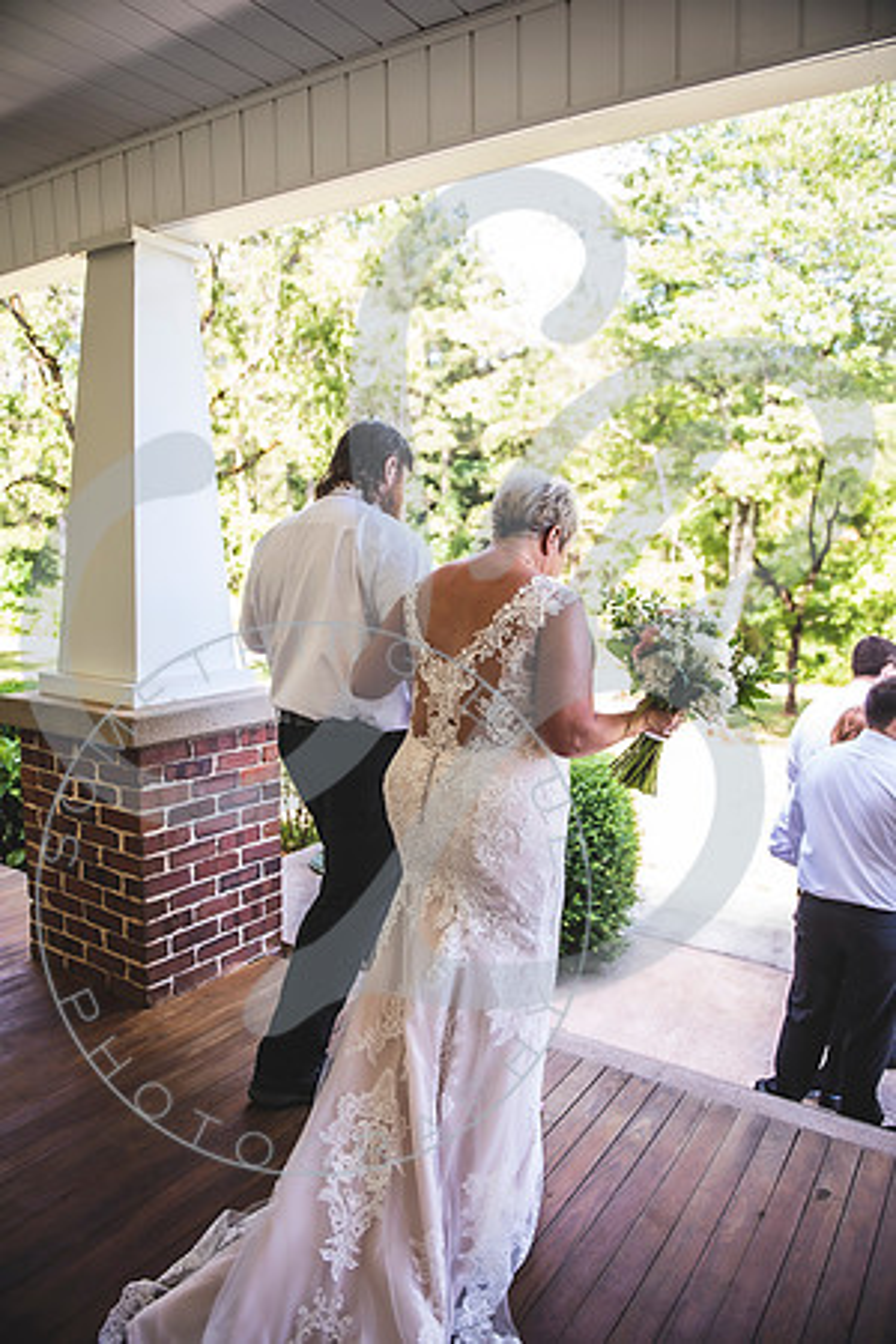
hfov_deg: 53.1
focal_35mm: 24
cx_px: 448
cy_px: 672
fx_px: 896
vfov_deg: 73.7
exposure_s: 1/125
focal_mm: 24
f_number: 2.8
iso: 100
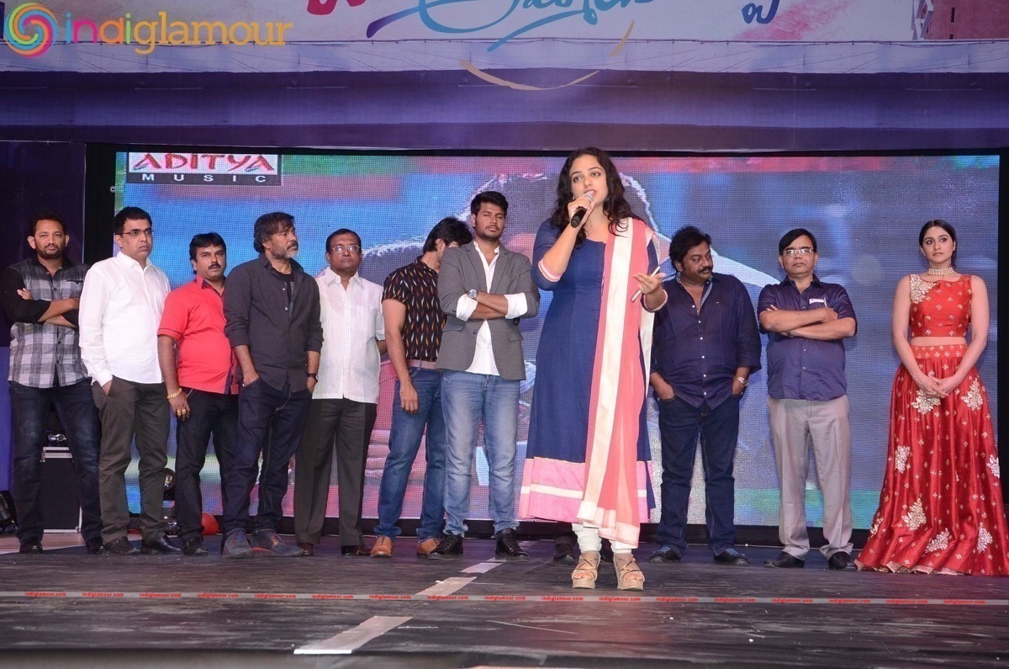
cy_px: 334
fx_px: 1888
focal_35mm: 68
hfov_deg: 29.9
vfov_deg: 20.1
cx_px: 504
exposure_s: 1/125
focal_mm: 45
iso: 1250
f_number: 5.6
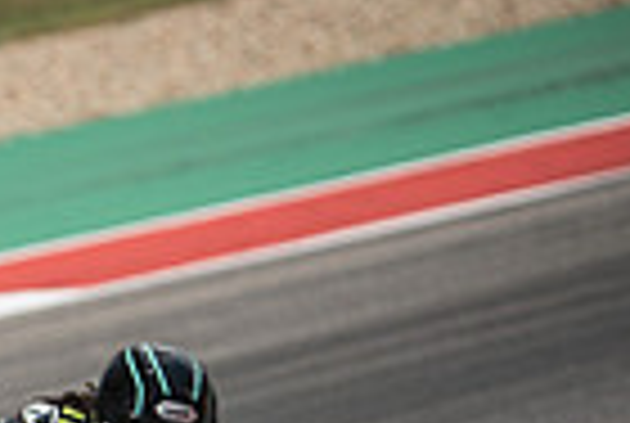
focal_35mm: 1239
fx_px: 21729
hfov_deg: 1.7
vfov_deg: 1.1
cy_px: 781
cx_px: -540
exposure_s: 1/2000
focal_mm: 200
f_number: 2.8
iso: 125
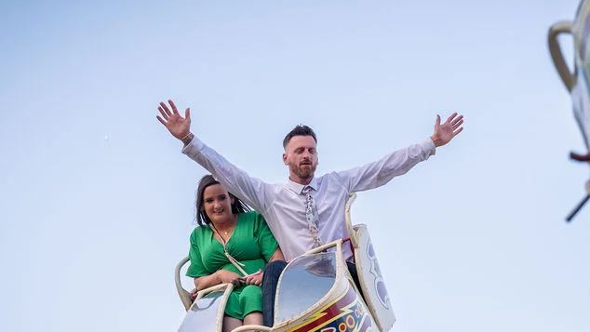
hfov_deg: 13.0
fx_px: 2582
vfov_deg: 7.3
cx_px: 225
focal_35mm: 165
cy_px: 351
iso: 200
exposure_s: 1/800
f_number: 4.5
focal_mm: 65
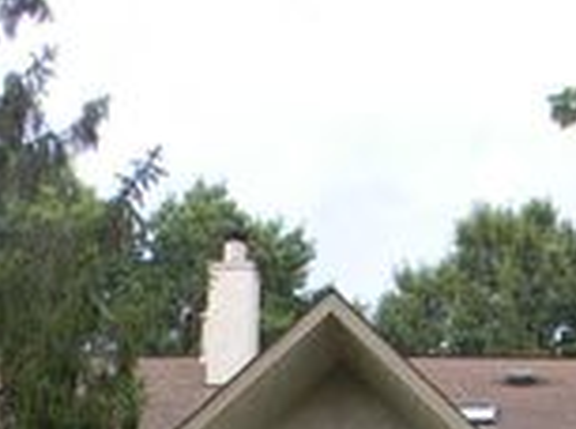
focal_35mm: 118
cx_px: 328
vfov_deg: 11.9
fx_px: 1959
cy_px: 668
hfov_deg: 16.7
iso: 80
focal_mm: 6.4
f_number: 3.7
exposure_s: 1/237
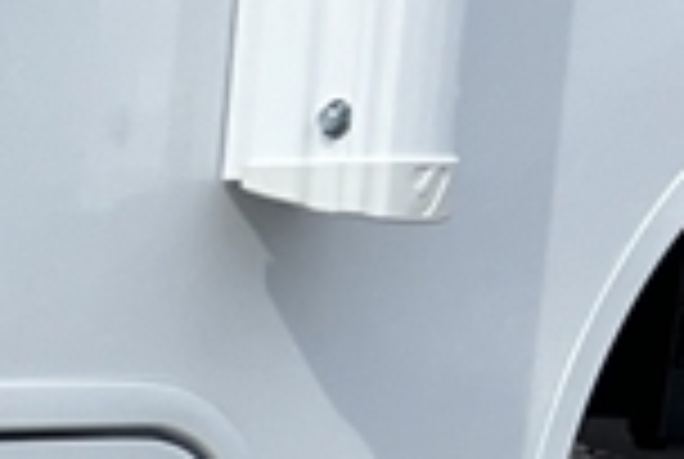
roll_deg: -2.3
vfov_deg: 6.0
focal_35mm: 213
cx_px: -1336
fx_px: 4055
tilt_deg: -15.7
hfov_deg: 8.2
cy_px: 1341
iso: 50
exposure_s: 1/4630
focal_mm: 5.7
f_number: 1.5
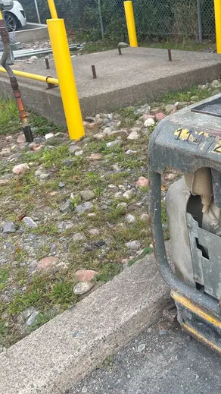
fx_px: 417
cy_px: 132
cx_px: 201
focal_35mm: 40
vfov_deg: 49.6
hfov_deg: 28.5
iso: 50
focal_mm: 5.7
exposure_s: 1/666
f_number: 1.5
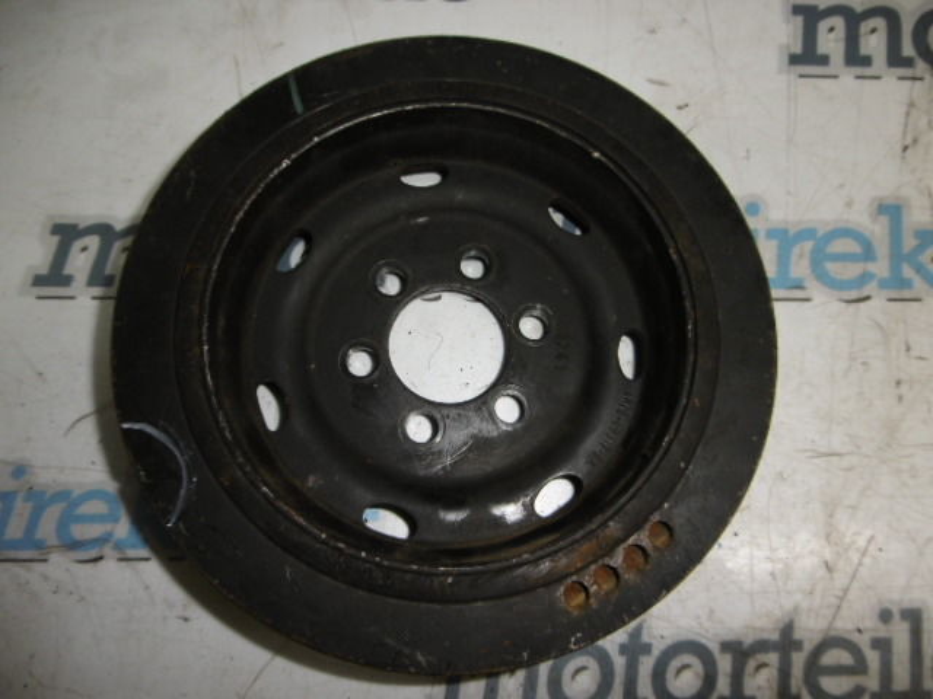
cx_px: 466
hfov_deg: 71.6
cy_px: 350
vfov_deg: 56.8
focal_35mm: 24
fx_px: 647
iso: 100
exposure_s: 1/60
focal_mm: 4.3
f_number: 3.1
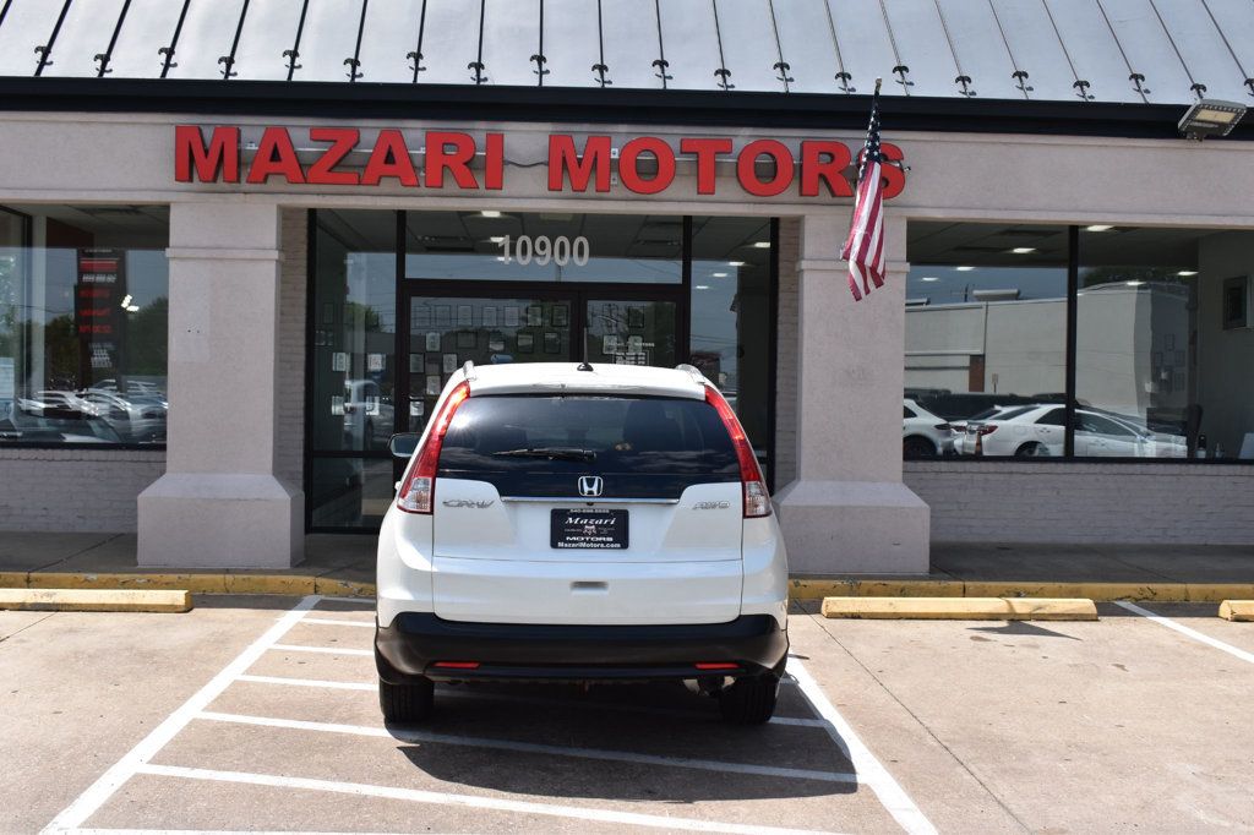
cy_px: 418
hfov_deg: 45.0
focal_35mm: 44
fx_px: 1515
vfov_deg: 30.8
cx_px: 627
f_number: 11
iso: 400
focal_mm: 29
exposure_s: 1/500
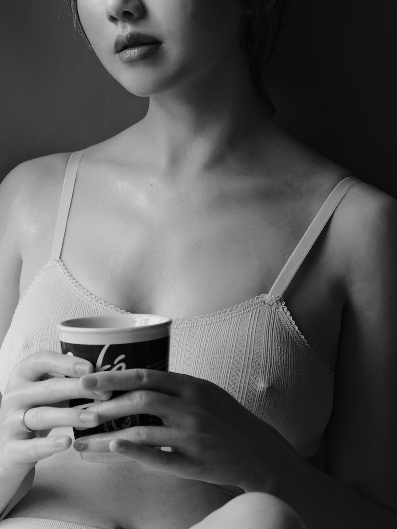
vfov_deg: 14.3
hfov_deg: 10.7
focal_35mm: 138
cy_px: 216
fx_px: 2109
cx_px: 124
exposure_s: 1/85
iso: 640
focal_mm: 110
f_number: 11
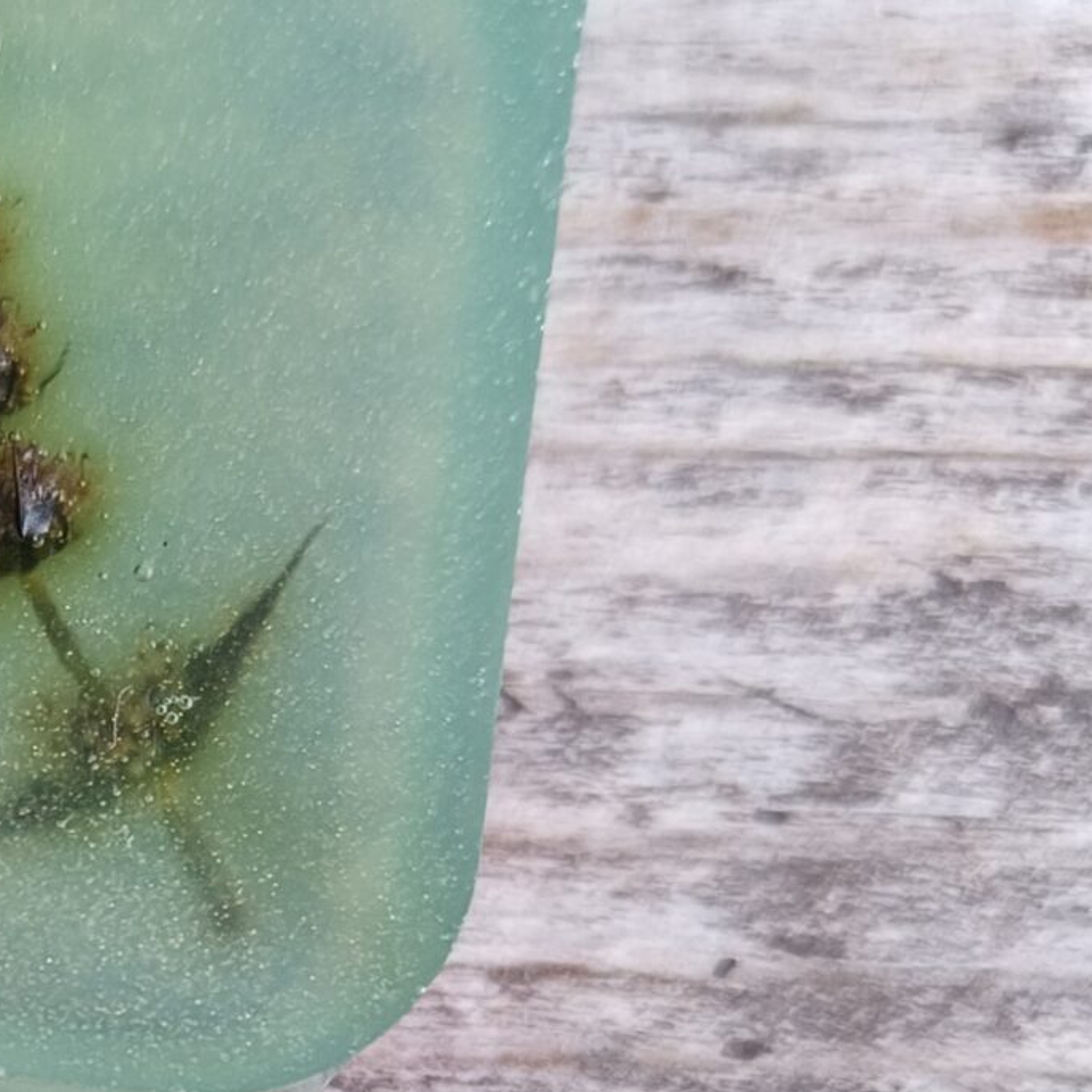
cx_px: -327
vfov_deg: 20.6
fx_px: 2820
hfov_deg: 20.1
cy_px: 1267
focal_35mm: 79
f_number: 1.8
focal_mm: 5.59
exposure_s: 1/50
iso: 250
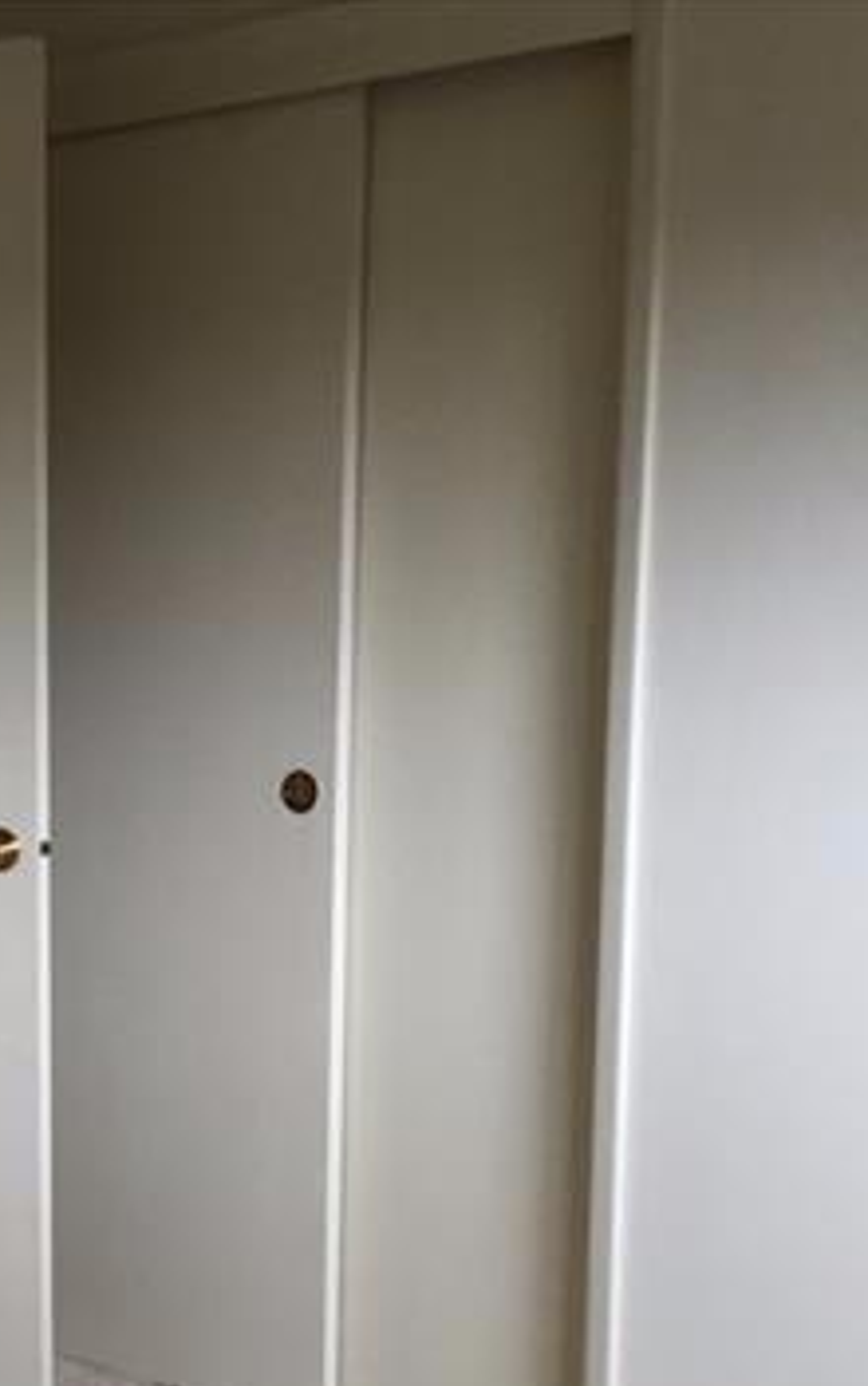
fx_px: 2115
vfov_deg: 35.8
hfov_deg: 22.0
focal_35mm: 56
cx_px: -63
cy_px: 940
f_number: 2.2
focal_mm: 4.15
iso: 80
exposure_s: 1/30
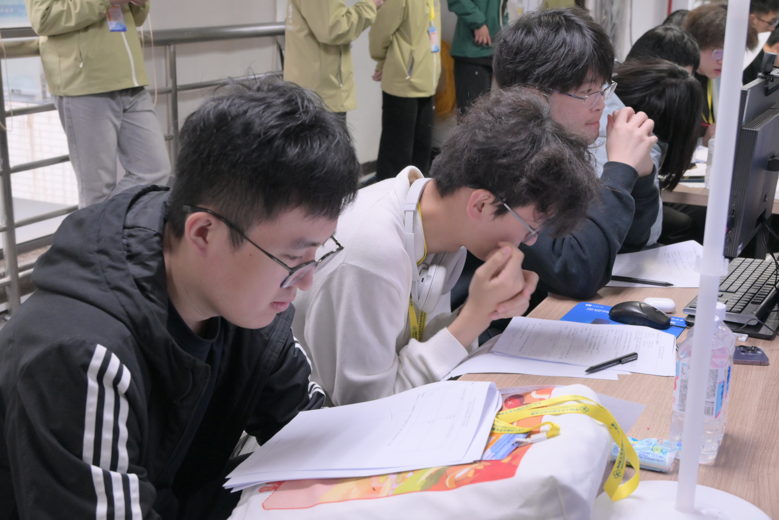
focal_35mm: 46
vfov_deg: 29.4
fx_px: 990
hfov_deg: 43.0
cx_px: 390
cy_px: 260
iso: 1100
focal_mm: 30.5
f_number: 5.6
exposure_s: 1/30
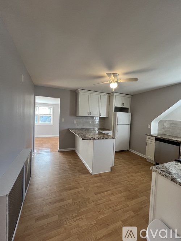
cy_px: 120
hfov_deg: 89.9
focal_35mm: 13
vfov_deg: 106.2
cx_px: 90
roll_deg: -1.8
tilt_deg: -2.0
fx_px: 91
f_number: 1.8
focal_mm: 1.57
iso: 160
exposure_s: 1/120
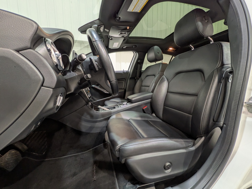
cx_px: 126
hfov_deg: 102.1
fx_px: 102
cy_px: 94
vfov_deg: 85.7
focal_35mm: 14
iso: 75
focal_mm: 1.83
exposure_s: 1/30
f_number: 2.2
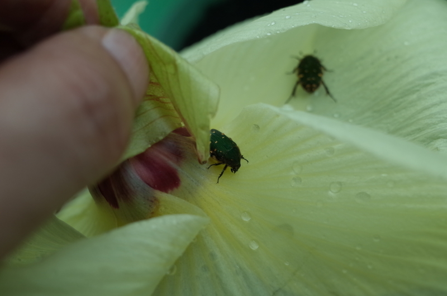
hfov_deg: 54.5
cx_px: 224
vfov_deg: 37.7
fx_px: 434
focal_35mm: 35
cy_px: 148
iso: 100
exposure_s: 1/350
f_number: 3.5
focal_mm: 18.3
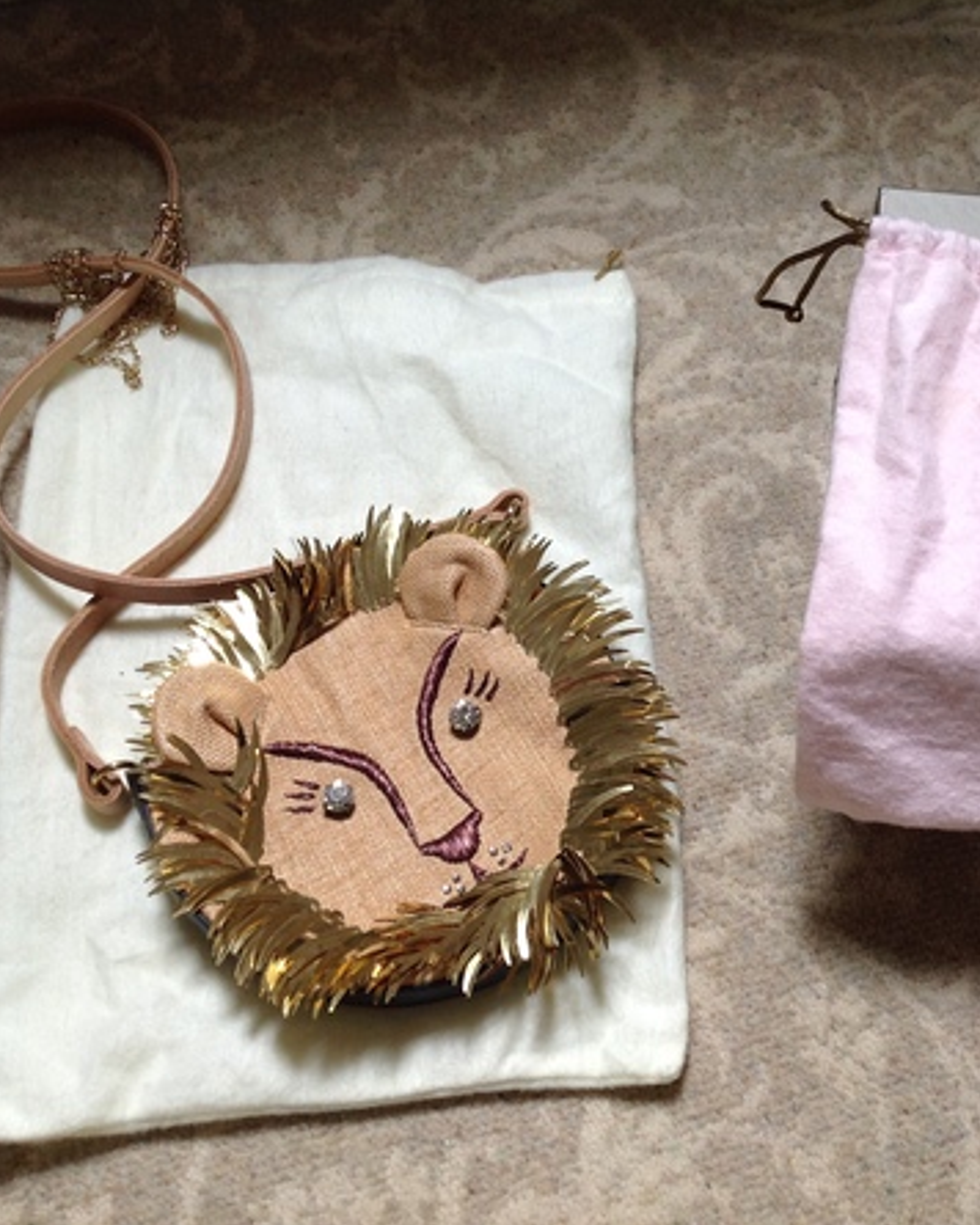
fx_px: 1668
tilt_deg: -63.4
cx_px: 732
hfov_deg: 32.2
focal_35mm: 46
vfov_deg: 40.3
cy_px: 611
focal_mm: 4.28
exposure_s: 1/30
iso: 50
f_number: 2.4
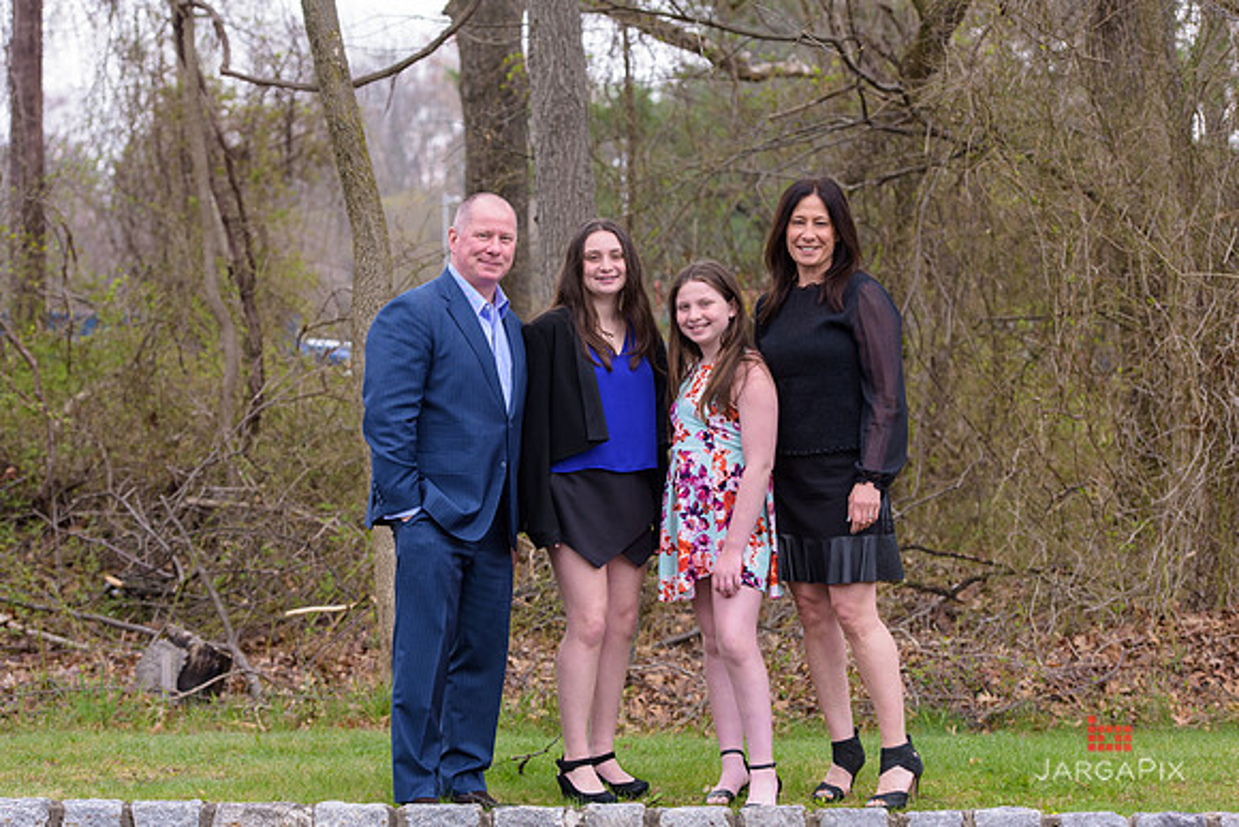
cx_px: 620
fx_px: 3167
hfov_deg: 22.1
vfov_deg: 14.9
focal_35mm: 92
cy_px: 414
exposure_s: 1/500
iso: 400
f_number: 5
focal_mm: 92
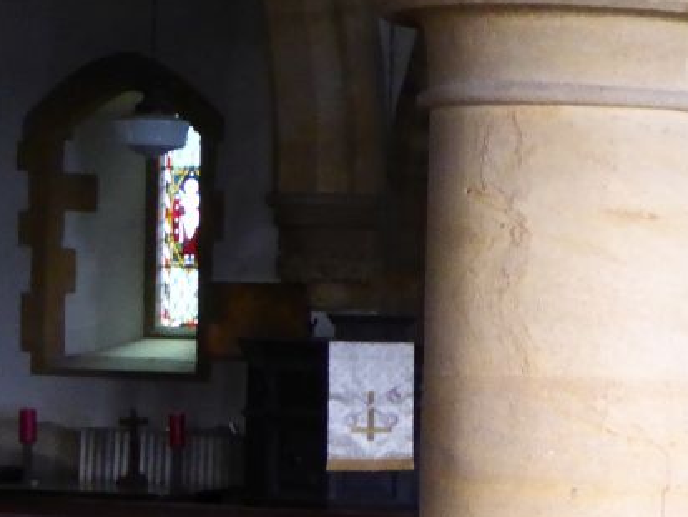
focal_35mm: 139
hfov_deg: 13.4
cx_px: 1025
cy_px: 324
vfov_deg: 10.7
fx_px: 2764
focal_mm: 6.3
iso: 640
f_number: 3.7
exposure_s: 1/8
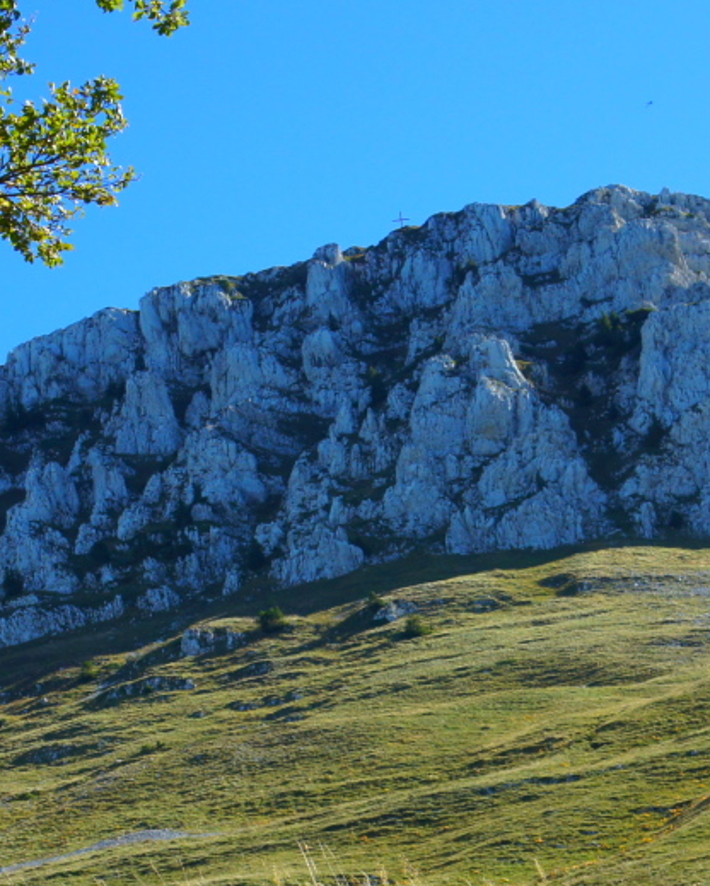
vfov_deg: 14.7
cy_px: 664
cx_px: 348
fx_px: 3411
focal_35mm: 130
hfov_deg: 11.9
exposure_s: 1/250
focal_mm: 32
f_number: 8
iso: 200
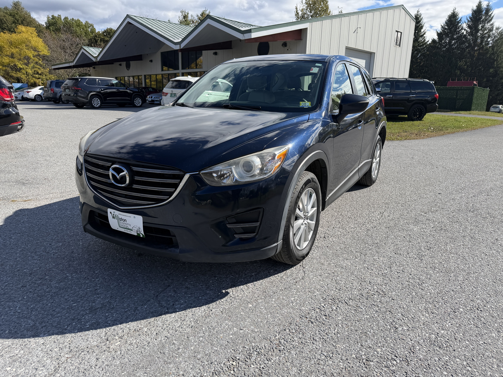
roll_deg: -1.0
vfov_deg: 56.8
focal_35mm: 24
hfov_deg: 71.6
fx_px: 349
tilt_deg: -14.0
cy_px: 188
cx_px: 252
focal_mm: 6.76
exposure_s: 1/3953
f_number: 1.78
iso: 80
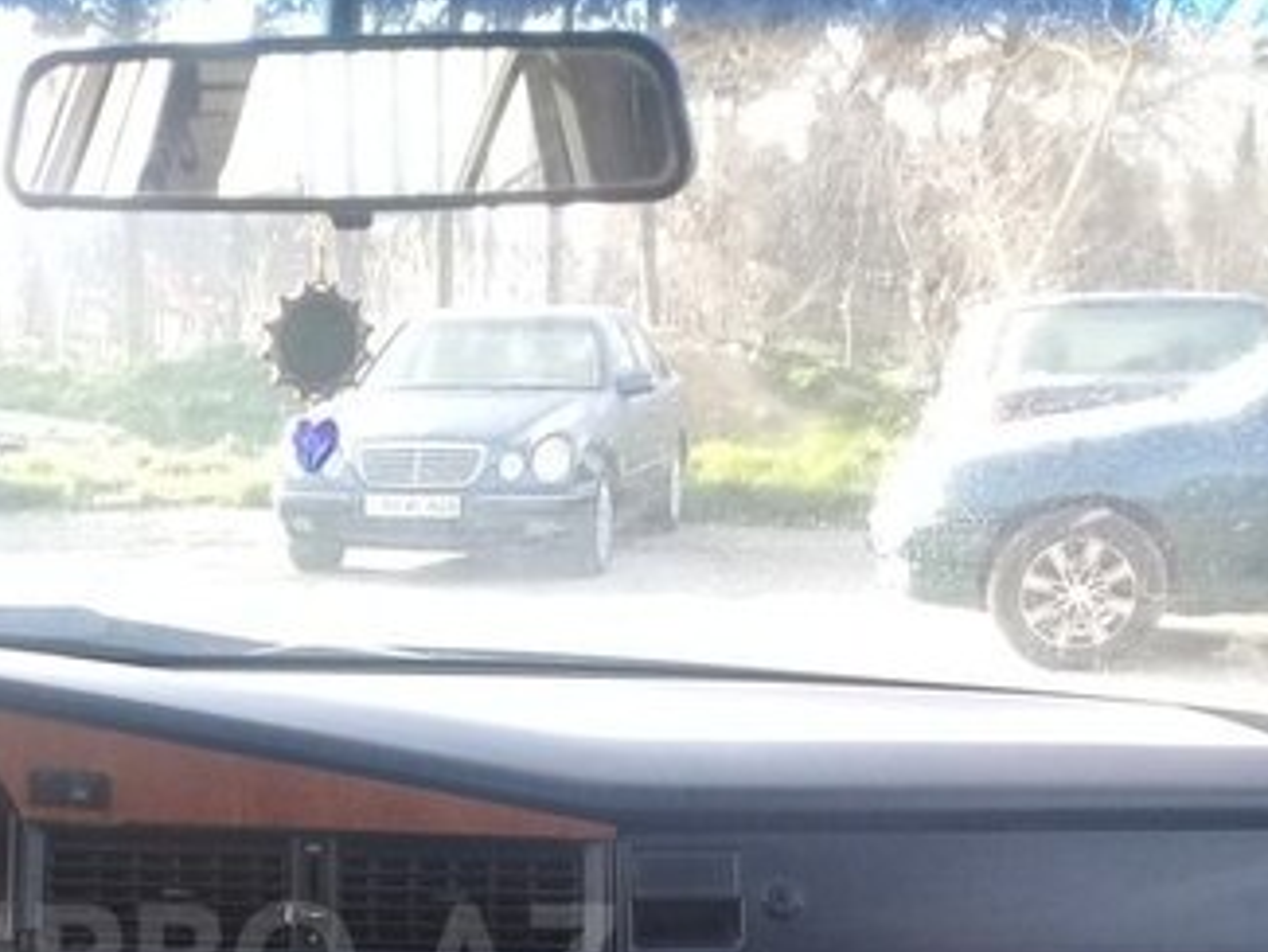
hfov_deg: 29.9
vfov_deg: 22.4
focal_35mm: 63
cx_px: 218
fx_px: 2309
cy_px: 962
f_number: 2.2
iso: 50
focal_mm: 3.3
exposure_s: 1/50
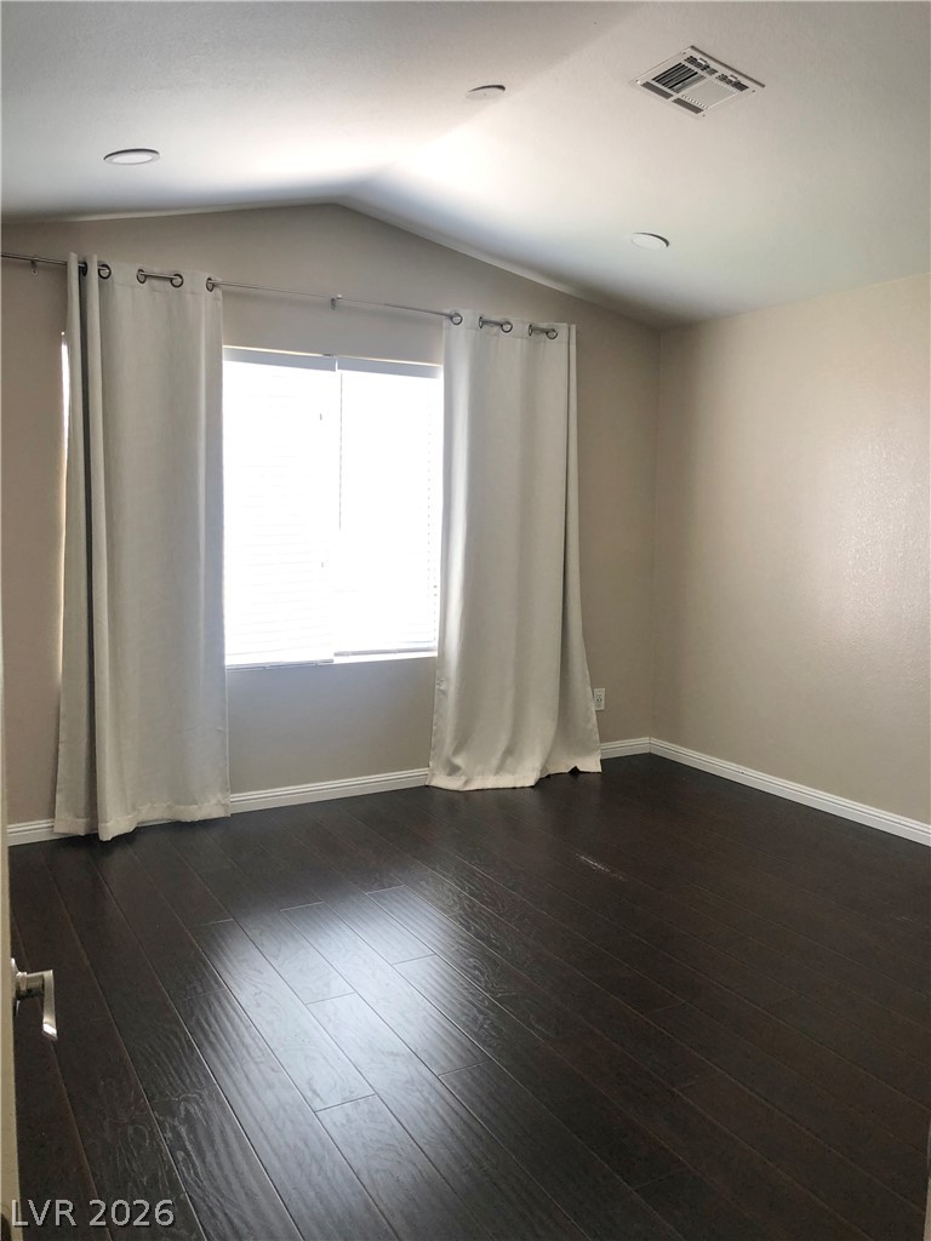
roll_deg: -0.5
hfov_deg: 49.7
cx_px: 466
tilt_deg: -5.8
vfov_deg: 63.4
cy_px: 620
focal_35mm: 28
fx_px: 1004
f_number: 1.8
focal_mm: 4
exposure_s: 1/40
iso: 25
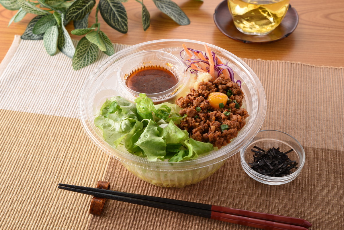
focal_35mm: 70
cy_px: 115
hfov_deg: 28.8
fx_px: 669
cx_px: 172
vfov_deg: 19.5
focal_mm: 70
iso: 160
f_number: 11
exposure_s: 1/100
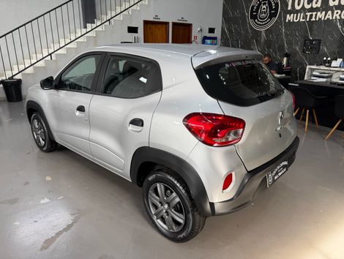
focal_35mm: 24
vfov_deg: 56.9
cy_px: 130
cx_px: 172
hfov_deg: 71.5
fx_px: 239
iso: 100
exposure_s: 1/120
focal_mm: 6.76
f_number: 1.78
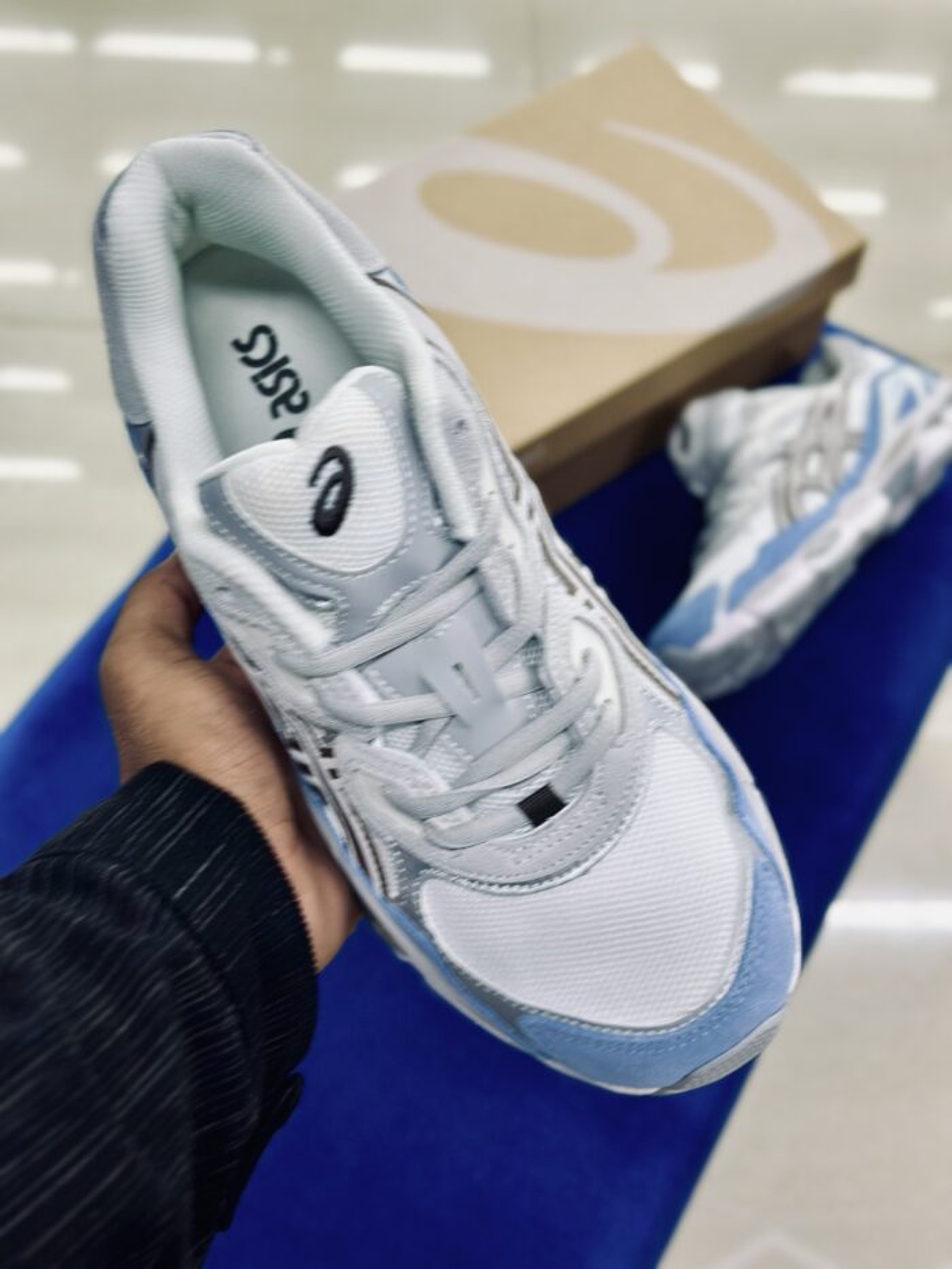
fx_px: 1760
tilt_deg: -57.9
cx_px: 476
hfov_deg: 30.3
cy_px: 634
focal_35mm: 48
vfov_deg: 39.7
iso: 64
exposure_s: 1/100
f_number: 1.78
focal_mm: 6.86
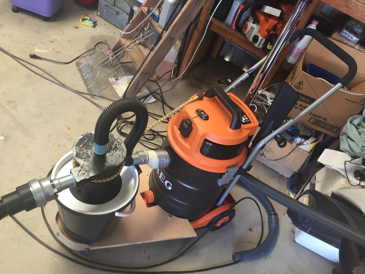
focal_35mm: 29
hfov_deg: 61.7
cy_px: 137
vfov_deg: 48.2
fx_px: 306
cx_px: 182
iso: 100
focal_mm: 4.15
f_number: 2.2
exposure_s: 1/33
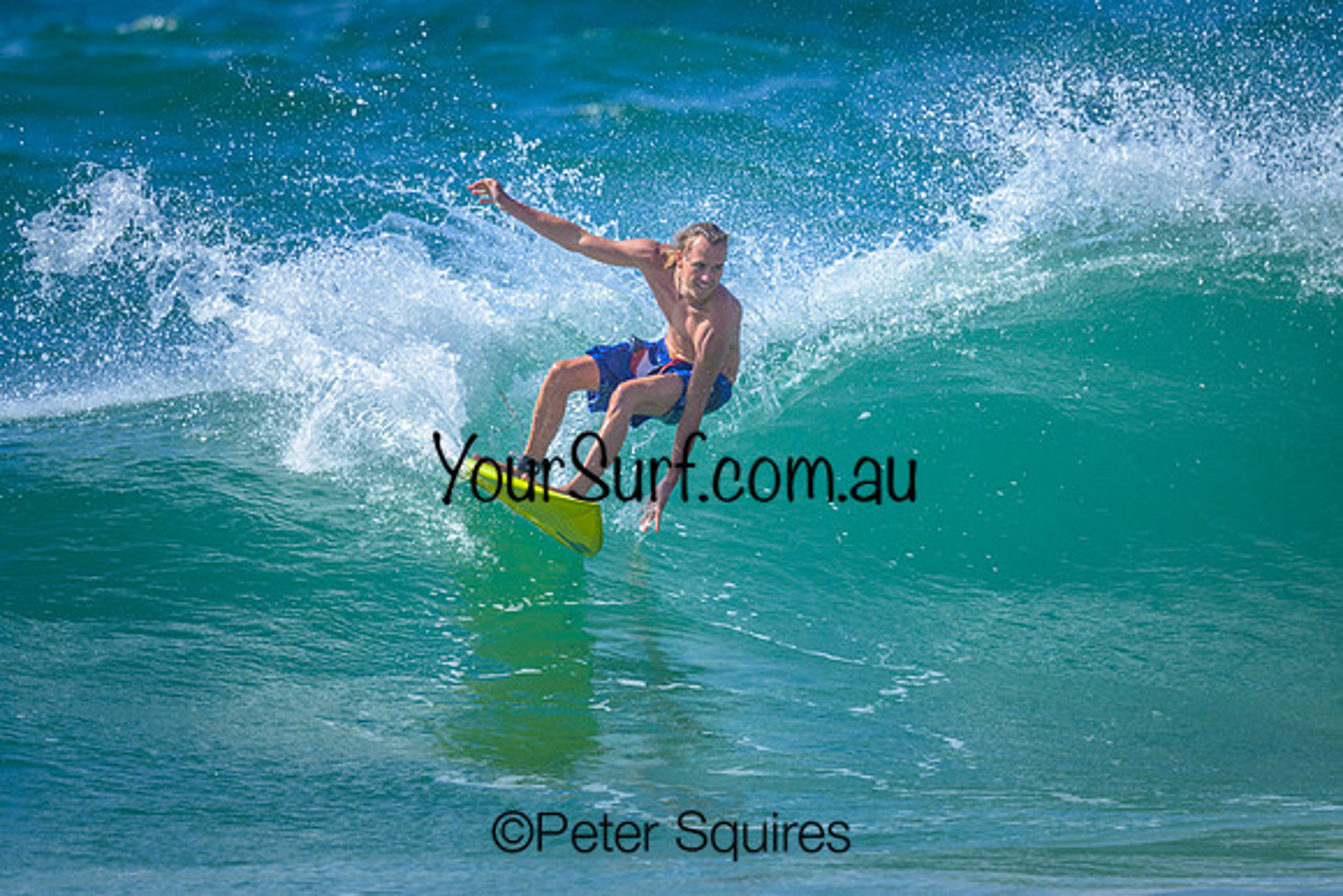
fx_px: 41008
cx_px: 783
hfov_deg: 1.9
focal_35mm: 1099
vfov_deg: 1.3
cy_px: 387
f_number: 6.3
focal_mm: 800
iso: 320
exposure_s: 1/2000
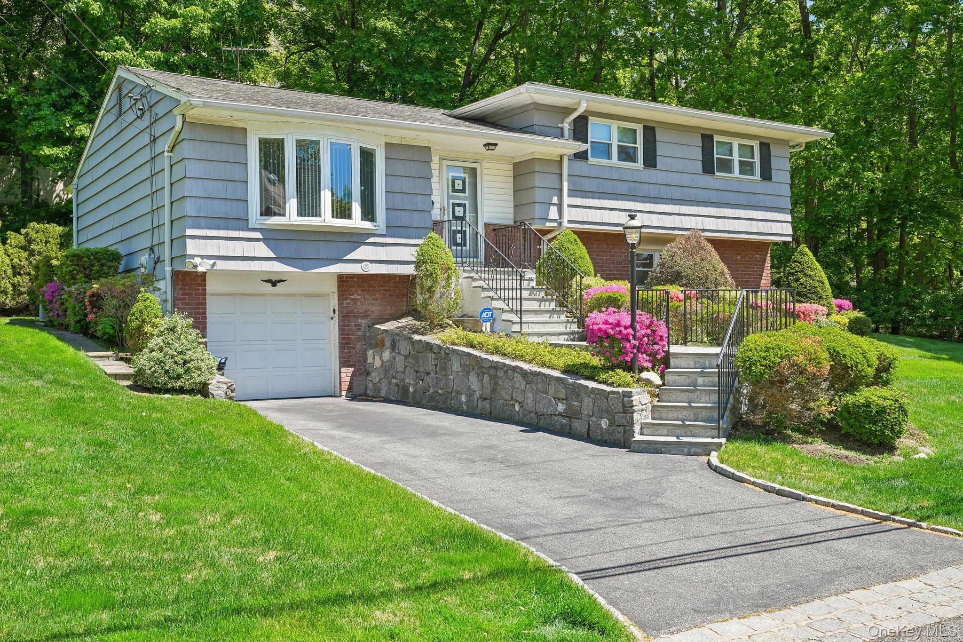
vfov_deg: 38.9
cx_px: 482
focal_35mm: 34
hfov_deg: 55.8
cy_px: 321
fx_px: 909
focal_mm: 34
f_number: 8
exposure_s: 1/125
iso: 100
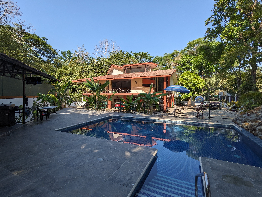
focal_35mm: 16
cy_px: 98
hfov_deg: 94.5
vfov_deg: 78.1
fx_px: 121
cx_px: 131
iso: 39
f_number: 2.2
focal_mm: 2.22
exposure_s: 1/1368
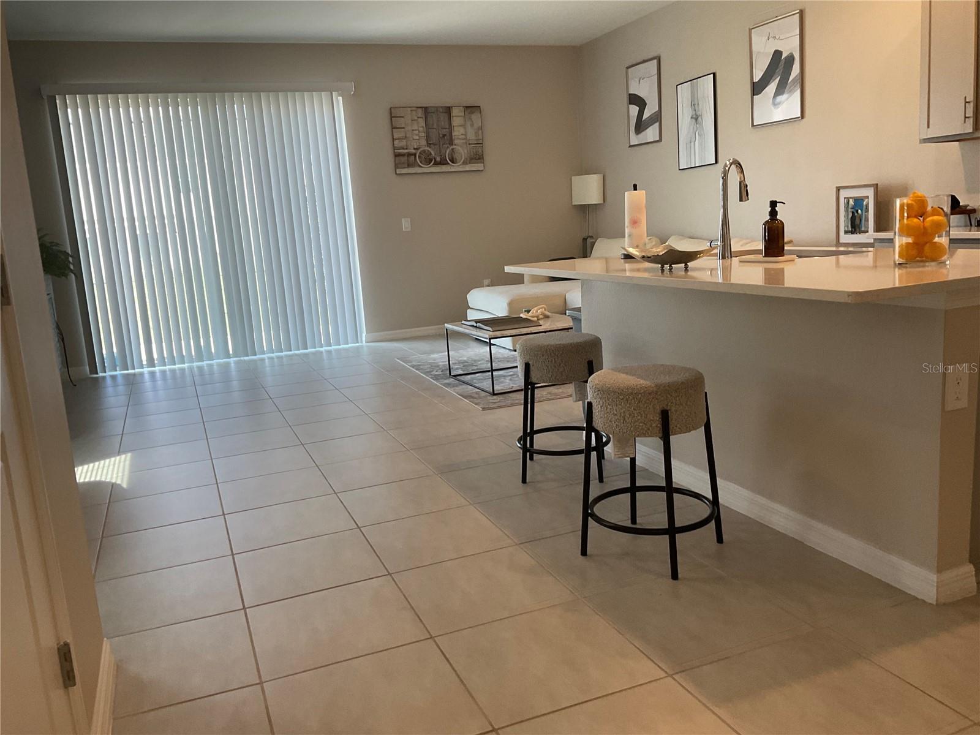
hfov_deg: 61.7
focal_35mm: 29
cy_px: 368
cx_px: 490
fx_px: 821
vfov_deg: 48.2
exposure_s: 1/120
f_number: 1.8
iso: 64
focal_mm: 3
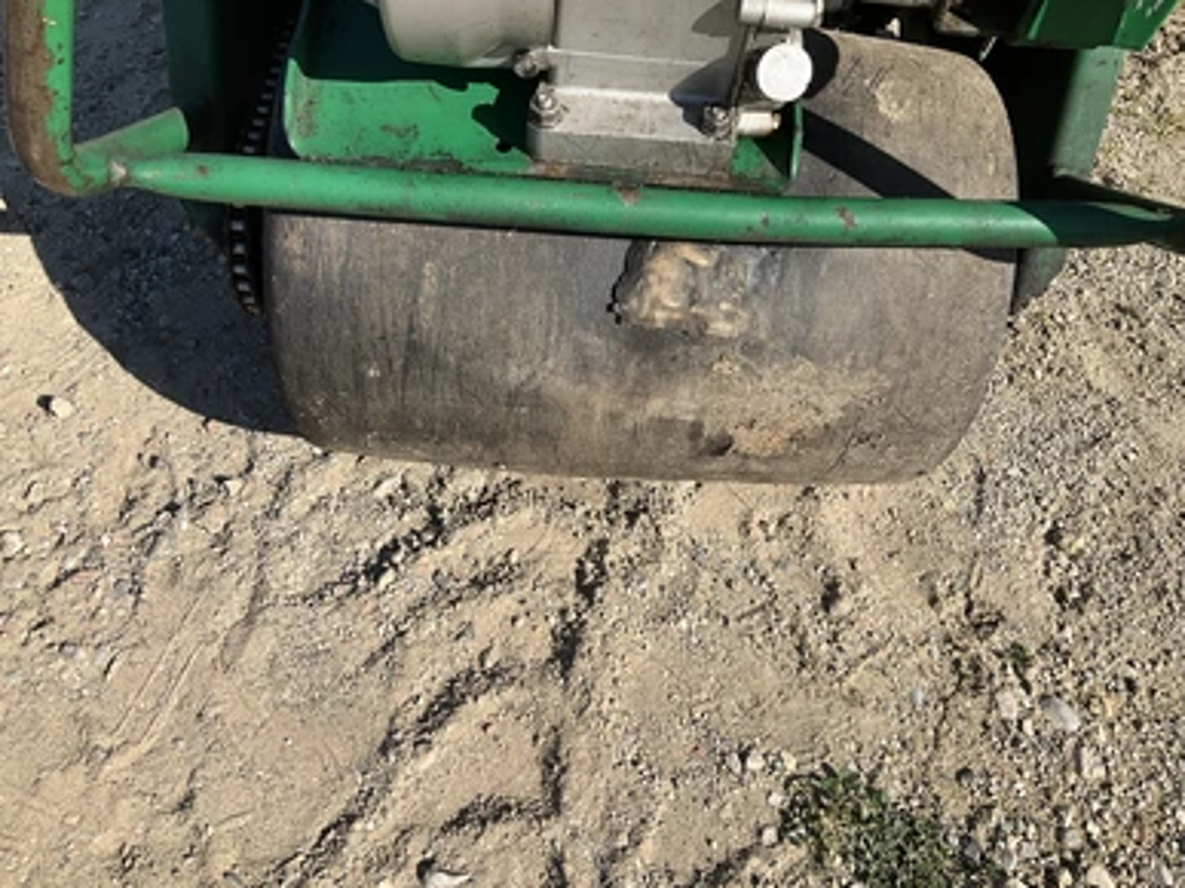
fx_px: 1027
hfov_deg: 60.0
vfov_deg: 46.8
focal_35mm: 30
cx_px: 591
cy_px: 438
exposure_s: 1/1730
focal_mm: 3
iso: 25
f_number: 1.8
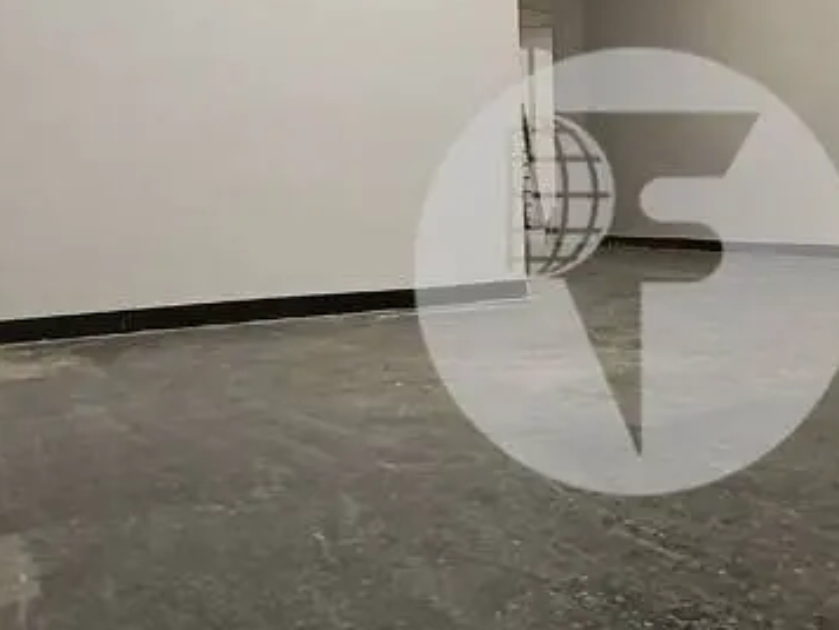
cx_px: 635
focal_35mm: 42
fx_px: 1018
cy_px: 270
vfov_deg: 34.3
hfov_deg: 43.3
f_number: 2.2
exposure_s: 1/50
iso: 320
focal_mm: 1.65
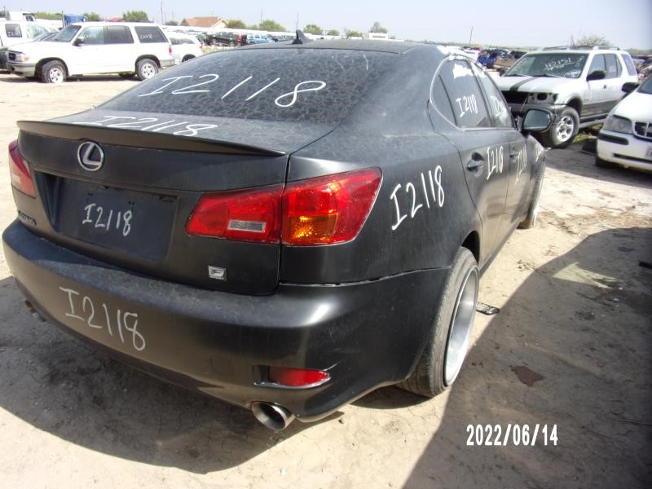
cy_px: 244
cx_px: 326
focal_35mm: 24
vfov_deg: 56.8
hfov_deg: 71.6
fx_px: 452
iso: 80
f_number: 3.3
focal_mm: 4.3
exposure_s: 1/750
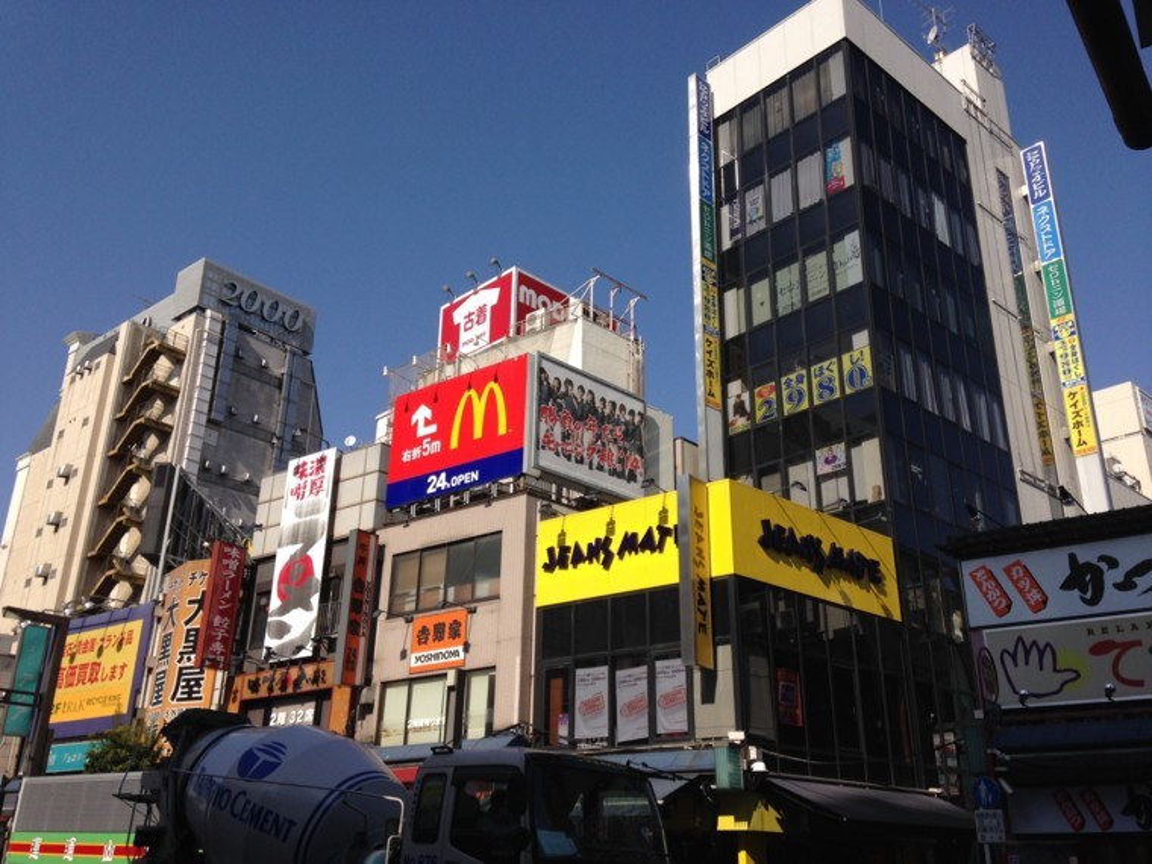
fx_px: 1098
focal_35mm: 33
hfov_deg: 55.4
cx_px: 576
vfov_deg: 42.9
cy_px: 432
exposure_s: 1/2262
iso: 50
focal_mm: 4.12
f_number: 2.4
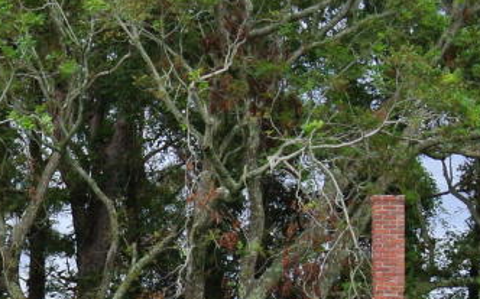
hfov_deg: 7.3
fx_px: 3739
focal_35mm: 286
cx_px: -95
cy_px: 436
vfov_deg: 4.6
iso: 100
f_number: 4
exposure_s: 1/400
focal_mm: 30
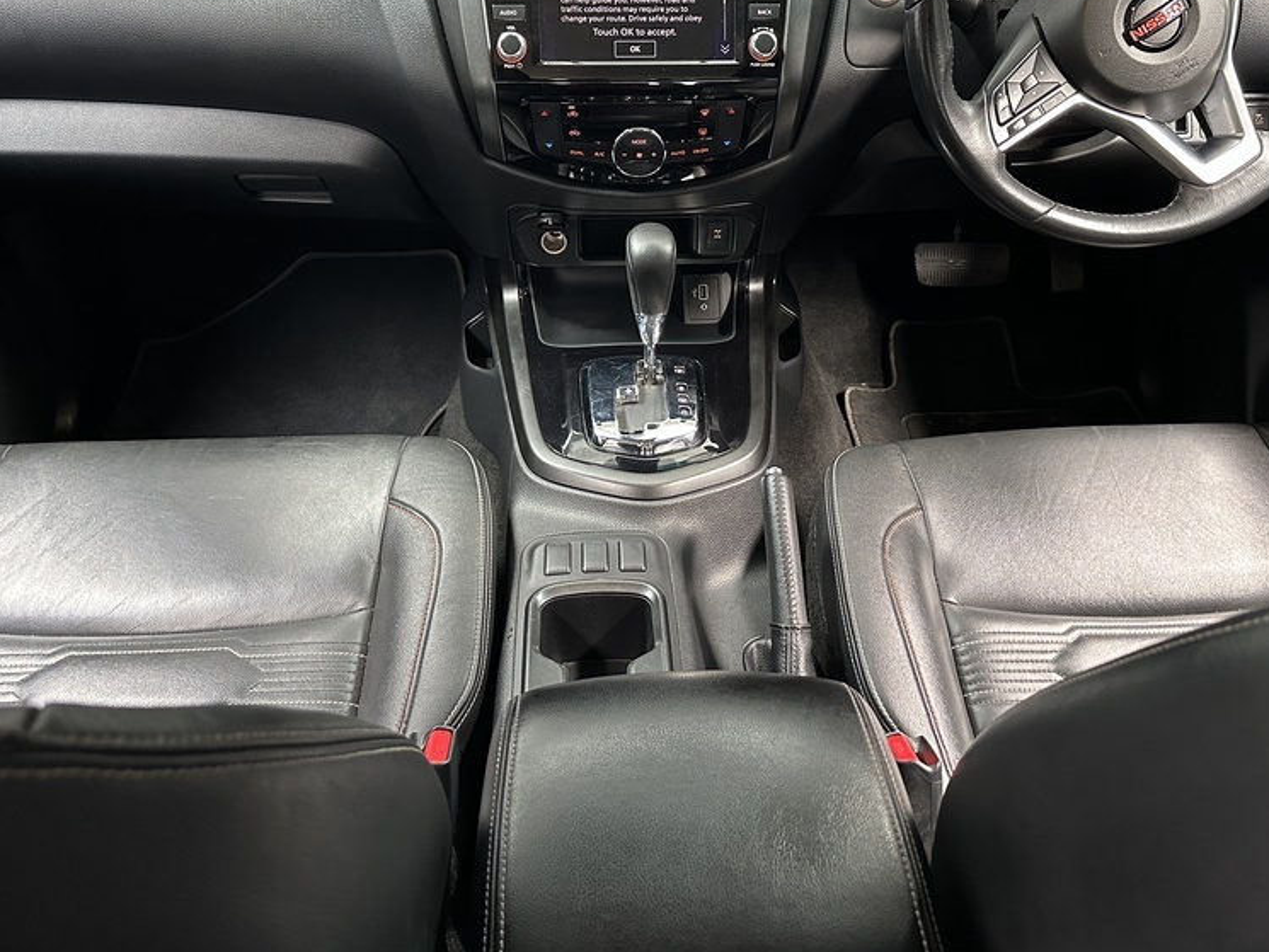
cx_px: 666
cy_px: 329
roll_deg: -2.5
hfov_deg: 55.3
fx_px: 1210
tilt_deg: -34.6
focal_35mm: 33
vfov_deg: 42.5
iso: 400
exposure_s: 1/60
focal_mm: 6.86
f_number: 1.78
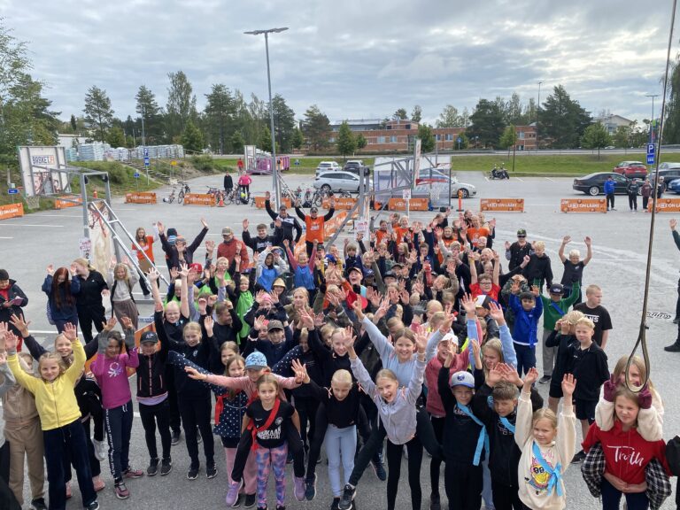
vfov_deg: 53.1
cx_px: 340
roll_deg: +2.0
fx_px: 511
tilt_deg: -10.3
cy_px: 255
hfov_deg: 67.3
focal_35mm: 26
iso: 32
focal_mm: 4.25
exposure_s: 1/1025
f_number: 1.8
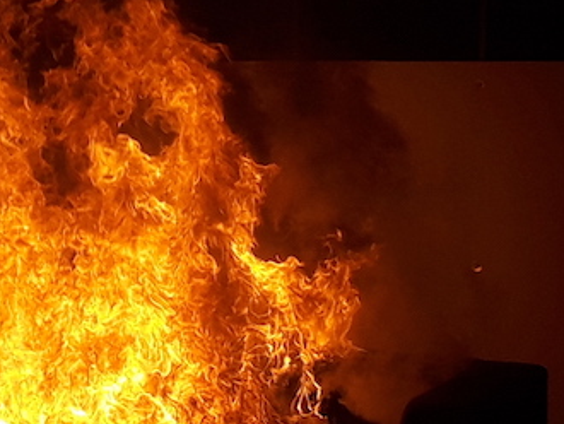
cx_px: 111
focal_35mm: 63
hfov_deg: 30.0
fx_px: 1027
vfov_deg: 23.3
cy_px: 253
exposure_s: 1/744
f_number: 1.9
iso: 40
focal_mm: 3.6
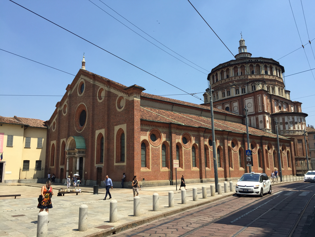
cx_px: 158
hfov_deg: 61.7
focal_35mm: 29
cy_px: 118
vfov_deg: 48.2
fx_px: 264
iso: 32
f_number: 2.2
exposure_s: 1/1412
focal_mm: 4.15
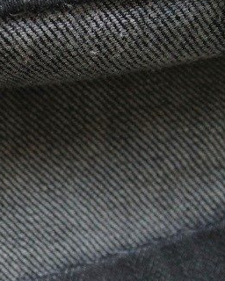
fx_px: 882
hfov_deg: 12.4
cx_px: -253
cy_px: 227
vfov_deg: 17.9
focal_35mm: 106
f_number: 3.5
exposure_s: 1/40
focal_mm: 22
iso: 400
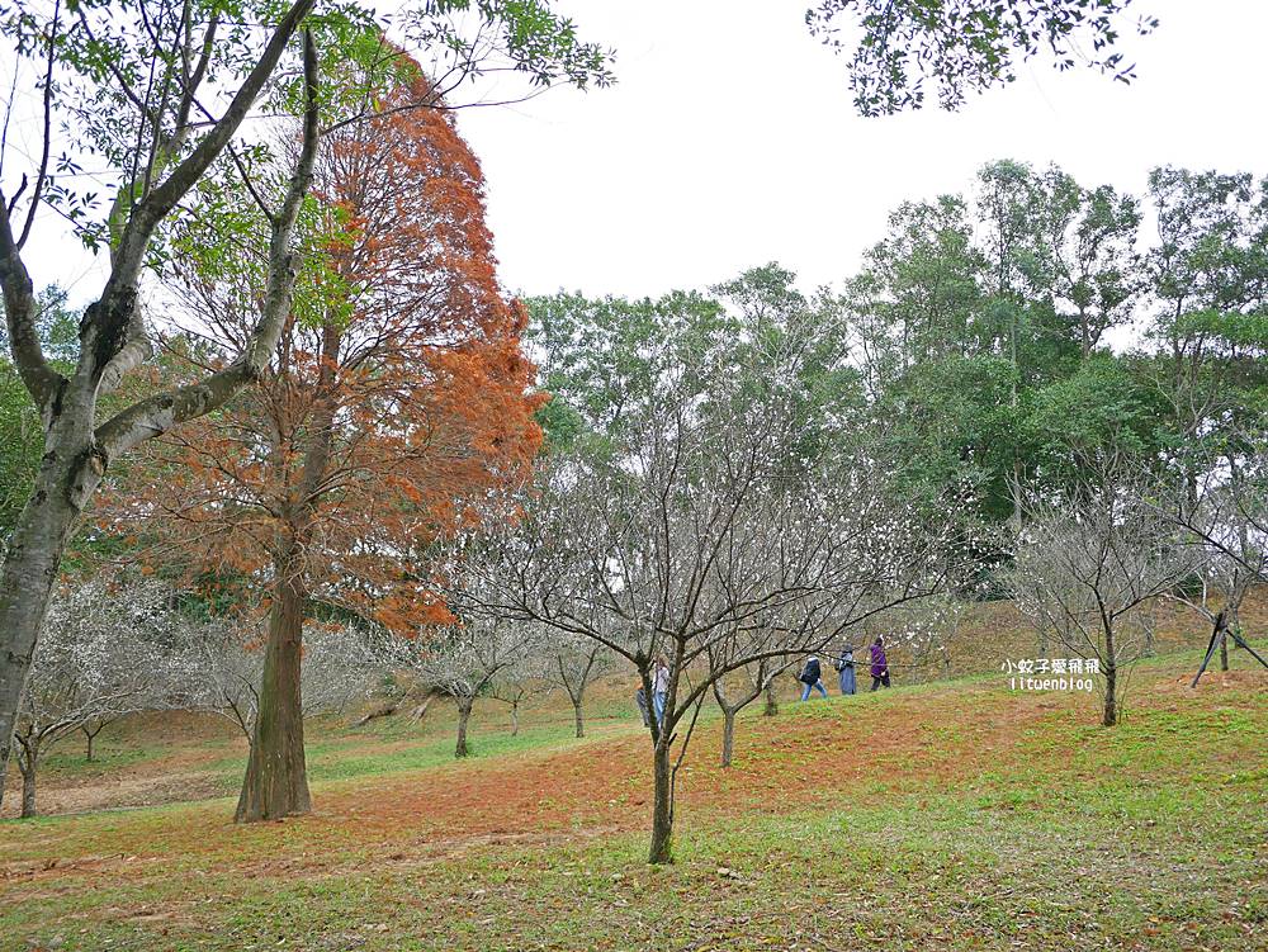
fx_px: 1026
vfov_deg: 49.8
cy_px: 476
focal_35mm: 28
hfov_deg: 63.4
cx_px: 634
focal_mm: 14
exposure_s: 1/200
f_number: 2.5
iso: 200
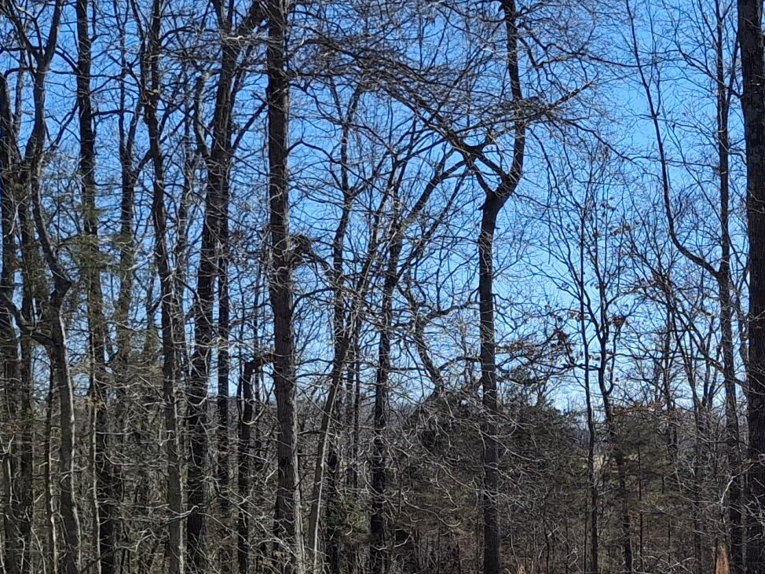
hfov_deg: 24.2
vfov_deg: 18.6
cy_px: 598
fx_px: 1702
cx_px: 758
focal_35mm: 77
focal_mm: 4.69
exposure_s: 1/1610
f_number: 1.8
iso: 32
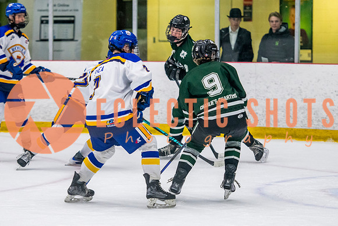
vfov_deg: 6.6
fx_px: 1945
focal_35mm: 207
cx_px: 141
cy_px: 92
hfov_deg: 9.9
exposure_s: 1/640
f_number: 3.2
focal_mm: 120
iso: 2000
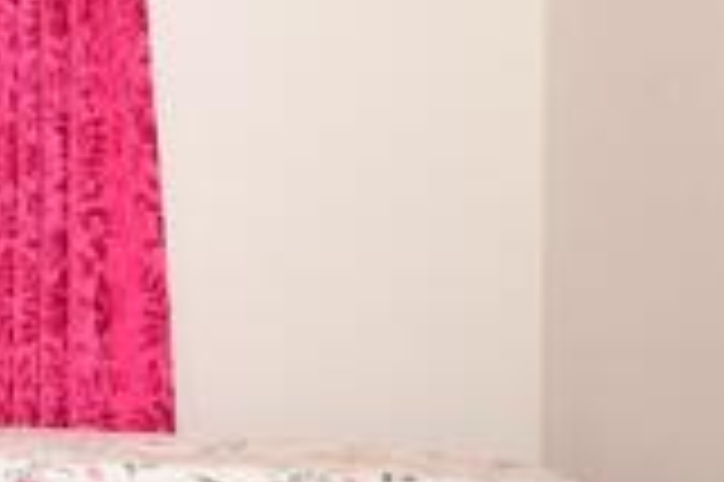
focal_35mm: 61
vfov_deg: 22.2
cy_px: 300
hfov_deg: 20.3
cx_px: -652
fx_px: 1226
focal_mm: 10
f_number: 7.1
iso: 400
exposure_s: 1/160
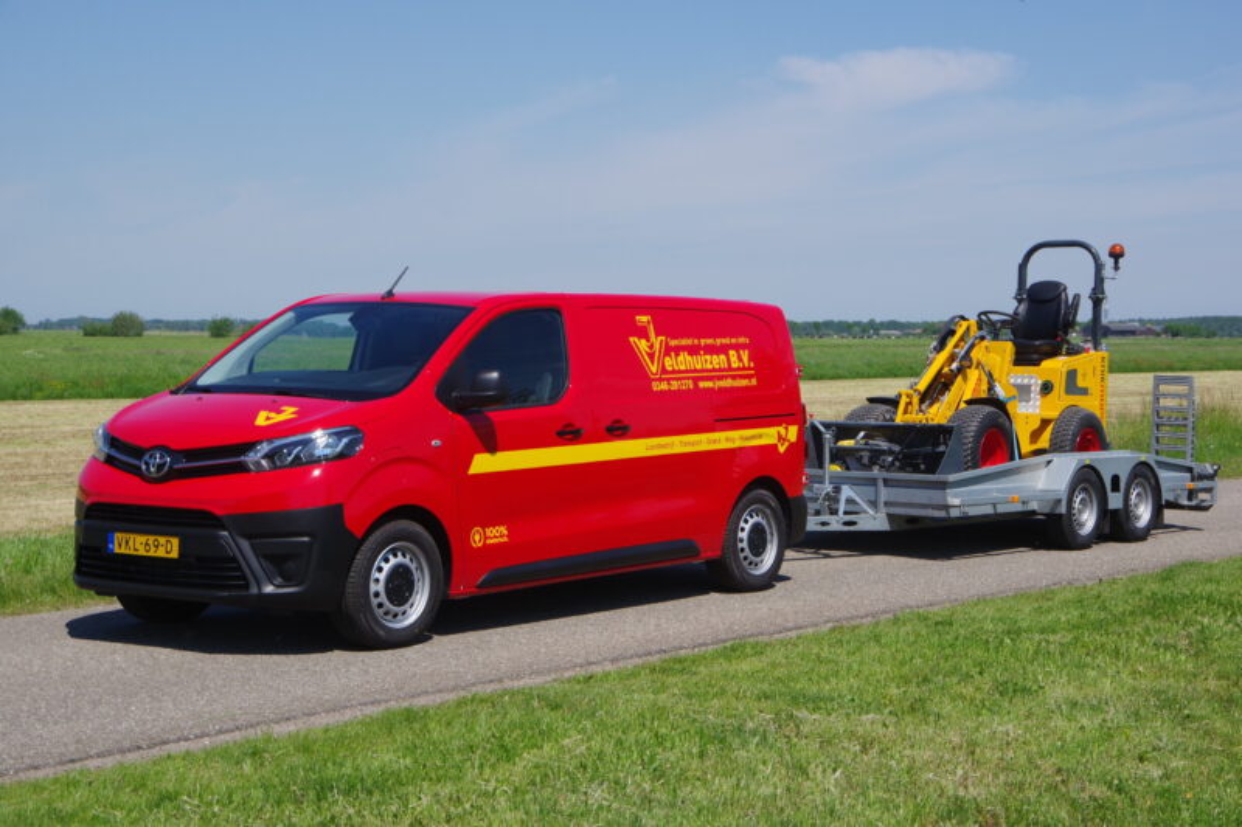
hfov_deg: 33.4
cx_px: 621
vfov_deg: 22.6
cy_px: 414
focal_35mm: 60
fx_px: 2069
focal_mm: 40
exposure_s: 1/400
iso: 200
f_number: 9
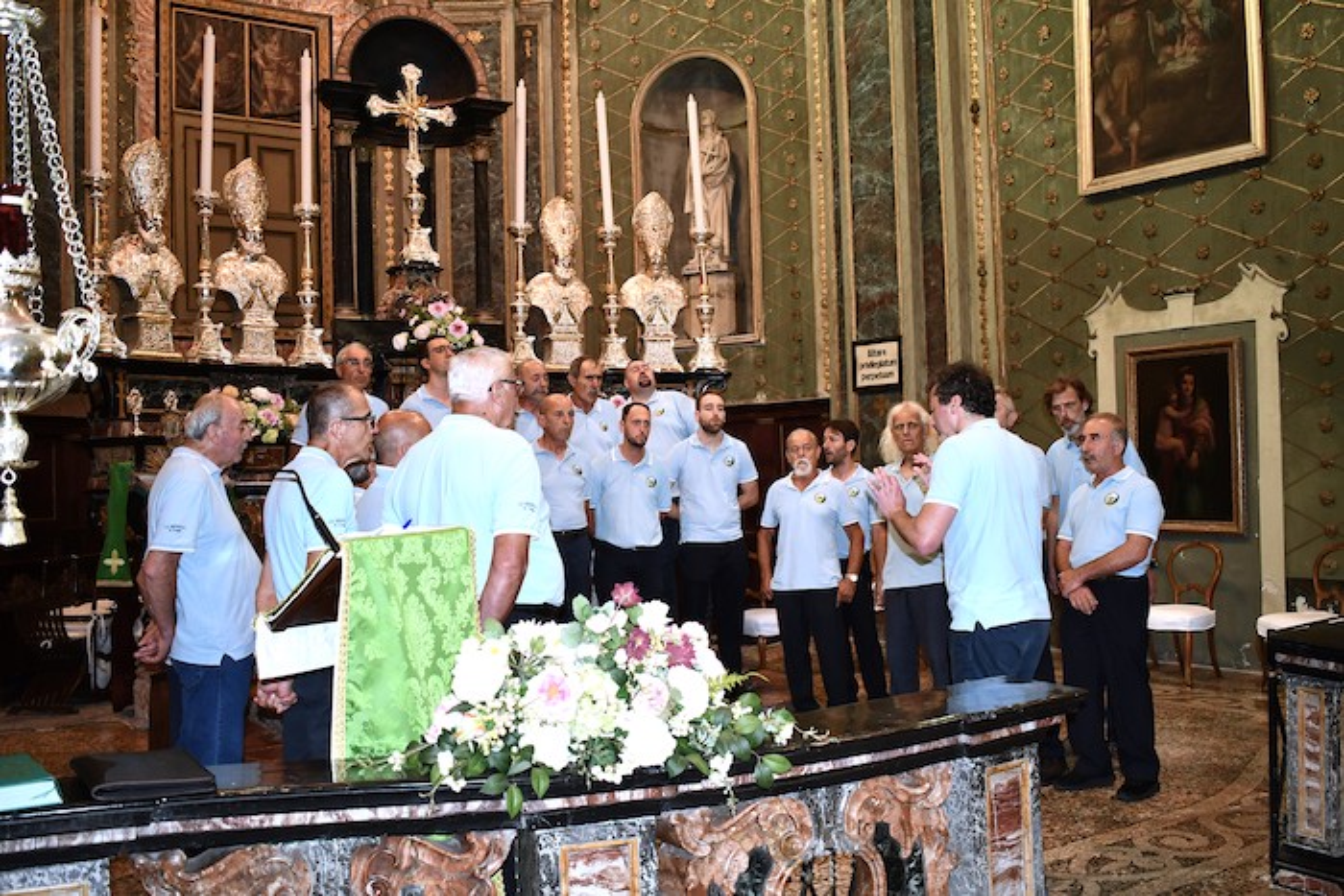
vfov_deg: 40.0
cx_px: 672
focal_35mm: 33
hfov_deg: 57.2
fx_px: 1232
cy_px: 448
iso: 900
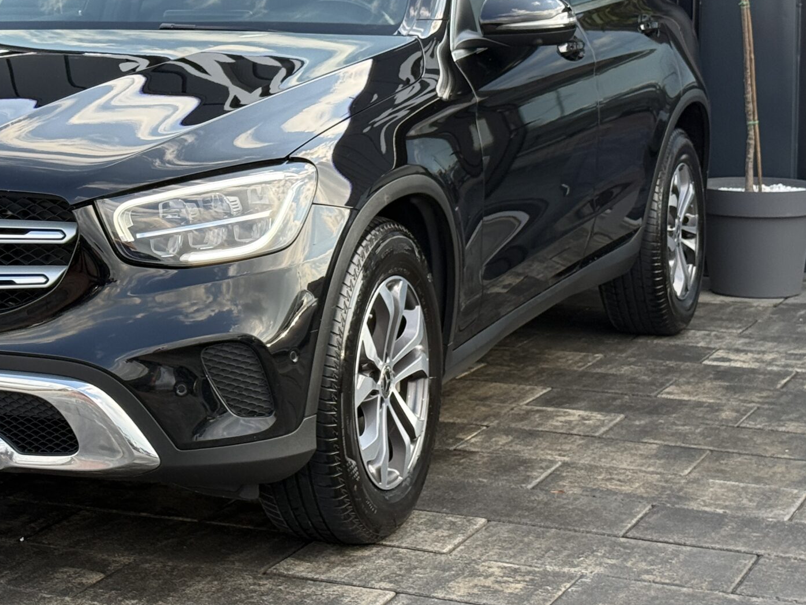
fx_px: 2049
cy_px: 112
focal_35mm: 88
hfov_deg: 22.0
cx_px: 185
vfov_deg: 16.6
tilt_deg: -2.5
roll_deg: +0.2
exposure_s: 1/566
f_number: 1.78
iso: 80
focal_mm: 6.76
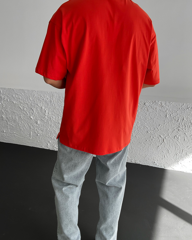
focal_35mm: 35
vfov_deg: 51.5
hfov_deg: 42.2
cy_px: 125
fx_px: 249
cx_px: 101
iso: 16
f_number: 1.8
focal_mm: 3
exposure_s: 1/180
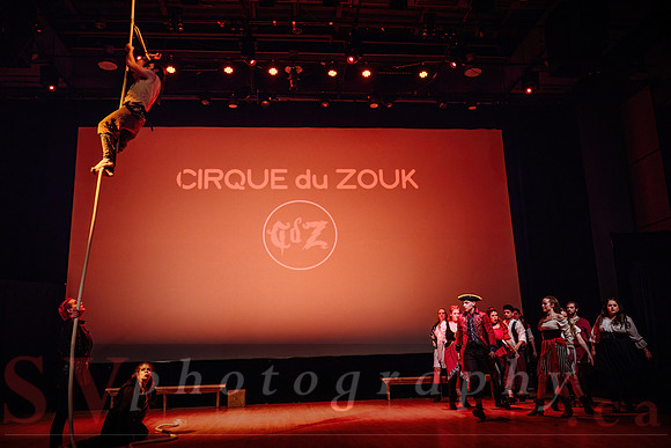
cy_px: 224
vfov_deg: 42.5
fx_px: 575
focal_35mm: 31
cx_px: 336
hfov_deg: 60.5
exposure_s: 1/200
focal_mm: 29
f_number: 2.8
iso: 1600
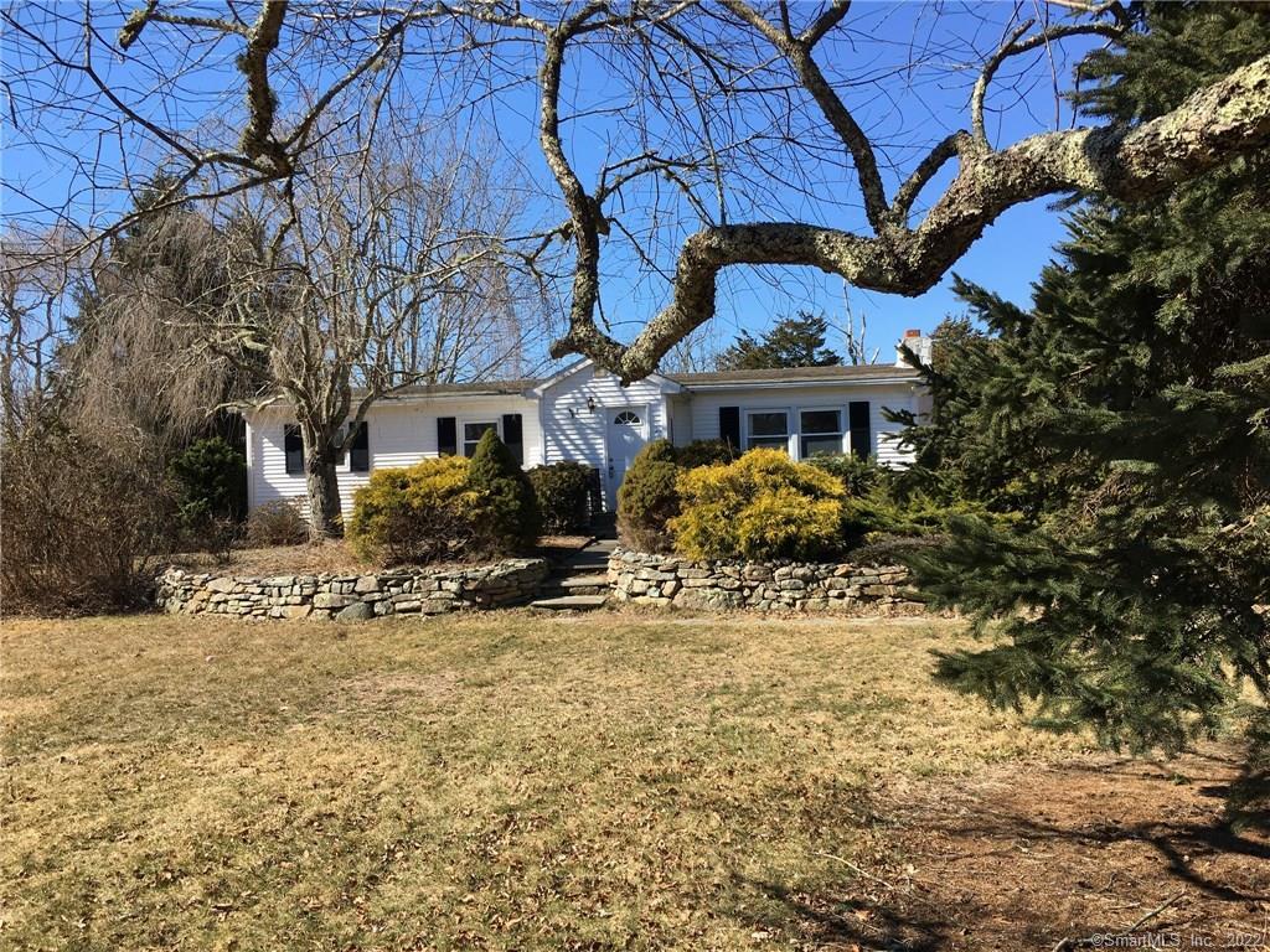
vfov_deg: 48.2
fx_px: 1064
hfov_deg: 61.7
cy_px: 476
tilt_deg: +0.1
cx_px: 635
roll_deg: +1.8
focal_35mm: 29
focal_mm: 4.15
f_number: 2.2
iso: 25
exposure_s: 1/927
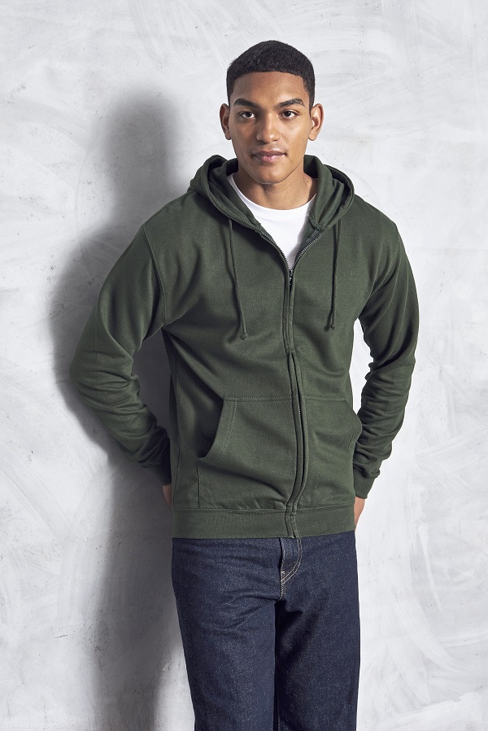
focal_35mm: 50
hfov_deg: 27.0
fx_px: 1015
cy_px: 366
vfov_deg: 39.6
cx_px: 244
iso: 250
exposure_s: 1/160
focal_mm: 50
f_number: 10
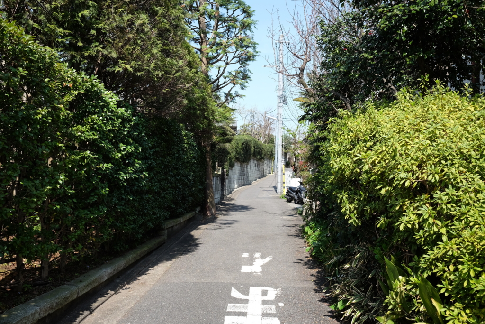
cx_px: 242
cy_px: 162
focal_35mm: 35
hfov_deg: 54.4
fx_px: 472
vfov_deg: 37.9
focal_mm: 23
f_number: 5.6
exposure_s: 1/280
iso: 200
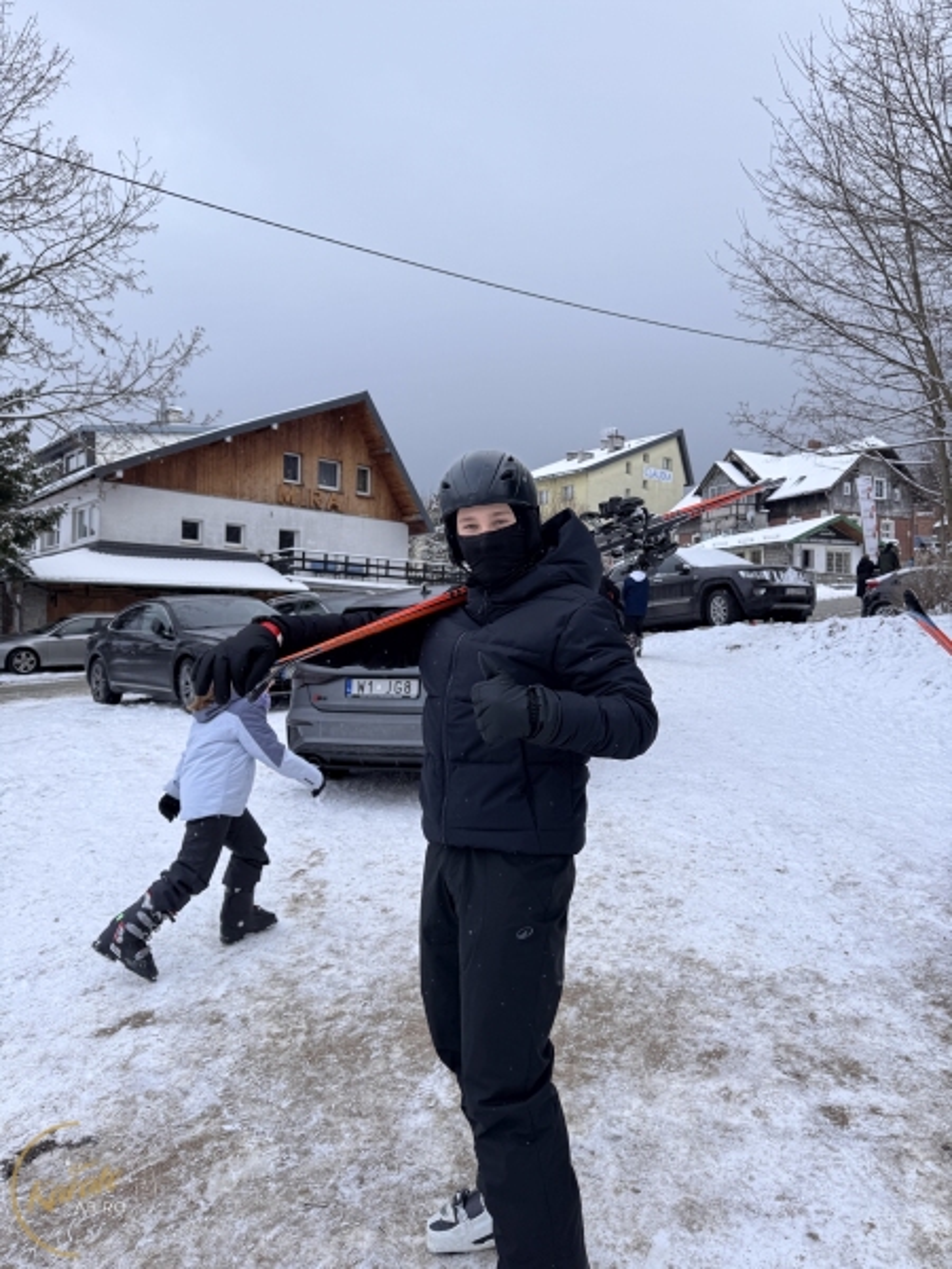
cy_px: 634
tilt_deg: +0.7
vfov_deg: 71.6
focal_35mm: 24
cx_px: 476
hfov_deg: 56.8
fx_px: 880
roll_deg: -1.7
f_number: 1.78
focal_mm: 6.76
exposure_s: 1/888
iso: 80
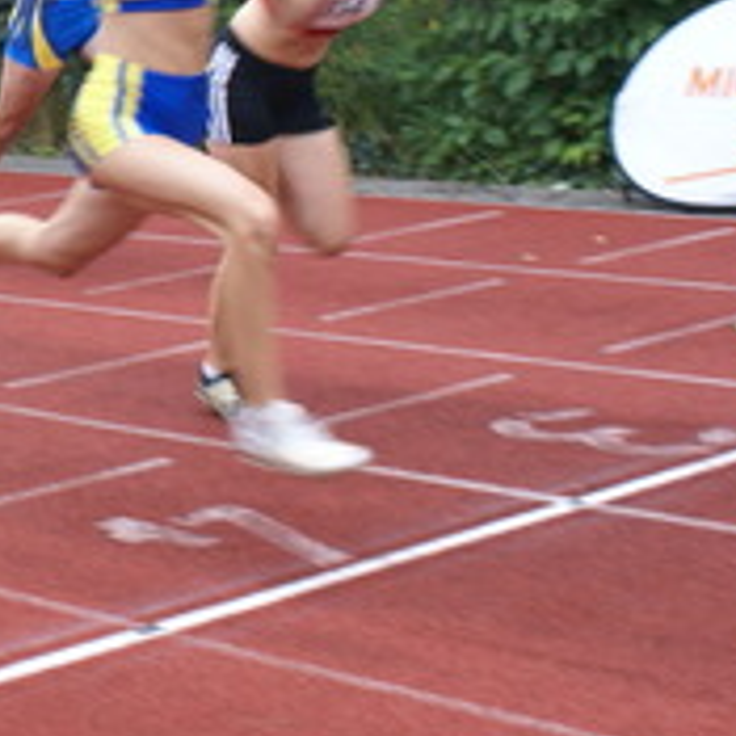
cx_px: -219
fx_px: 3303
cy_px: 80
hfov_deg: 12.3
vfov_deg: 12.6
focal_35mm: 137
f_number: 5.6
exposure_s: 1/125
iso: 250
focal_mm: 35
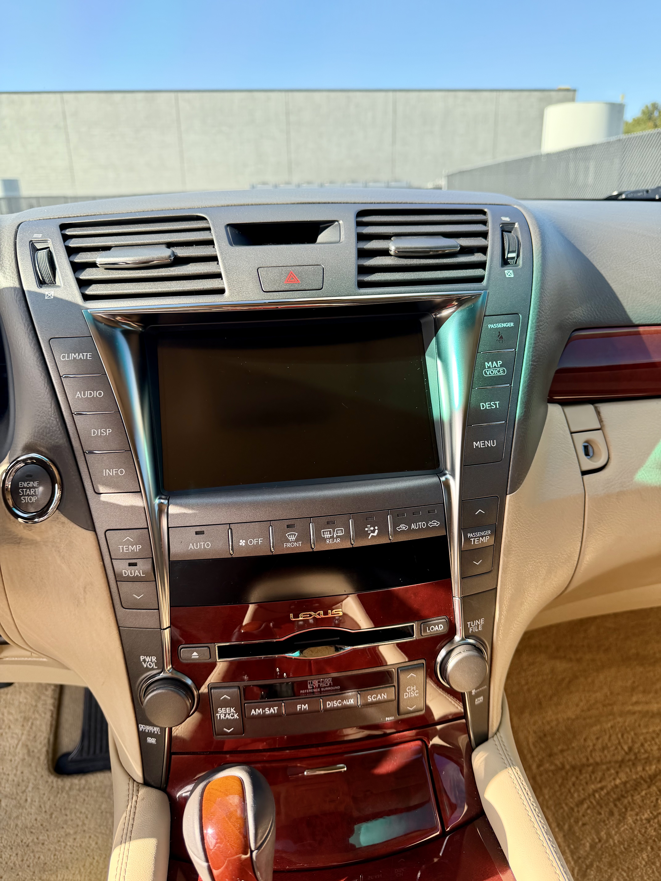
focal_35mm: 24
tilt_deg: -19.9
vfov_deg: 71.6
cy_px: 440
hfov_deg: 56.8
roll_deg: +0.6
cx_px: 330
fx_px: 611
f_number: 1.78
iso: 100
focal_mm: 6.76
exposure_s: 1/643
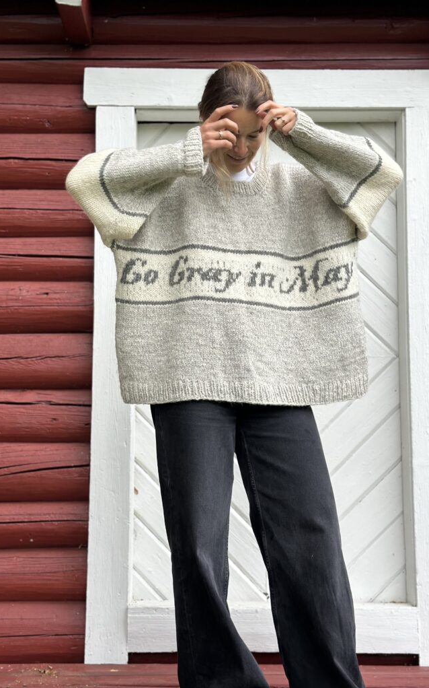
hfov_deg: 25.3
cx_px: 202
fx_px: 955
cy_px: 344
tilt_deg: +9.1
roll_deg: -1.1
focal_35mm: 51
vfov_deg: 39.6
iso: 80
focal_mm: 6.86
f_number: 1.78
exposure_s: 1/171
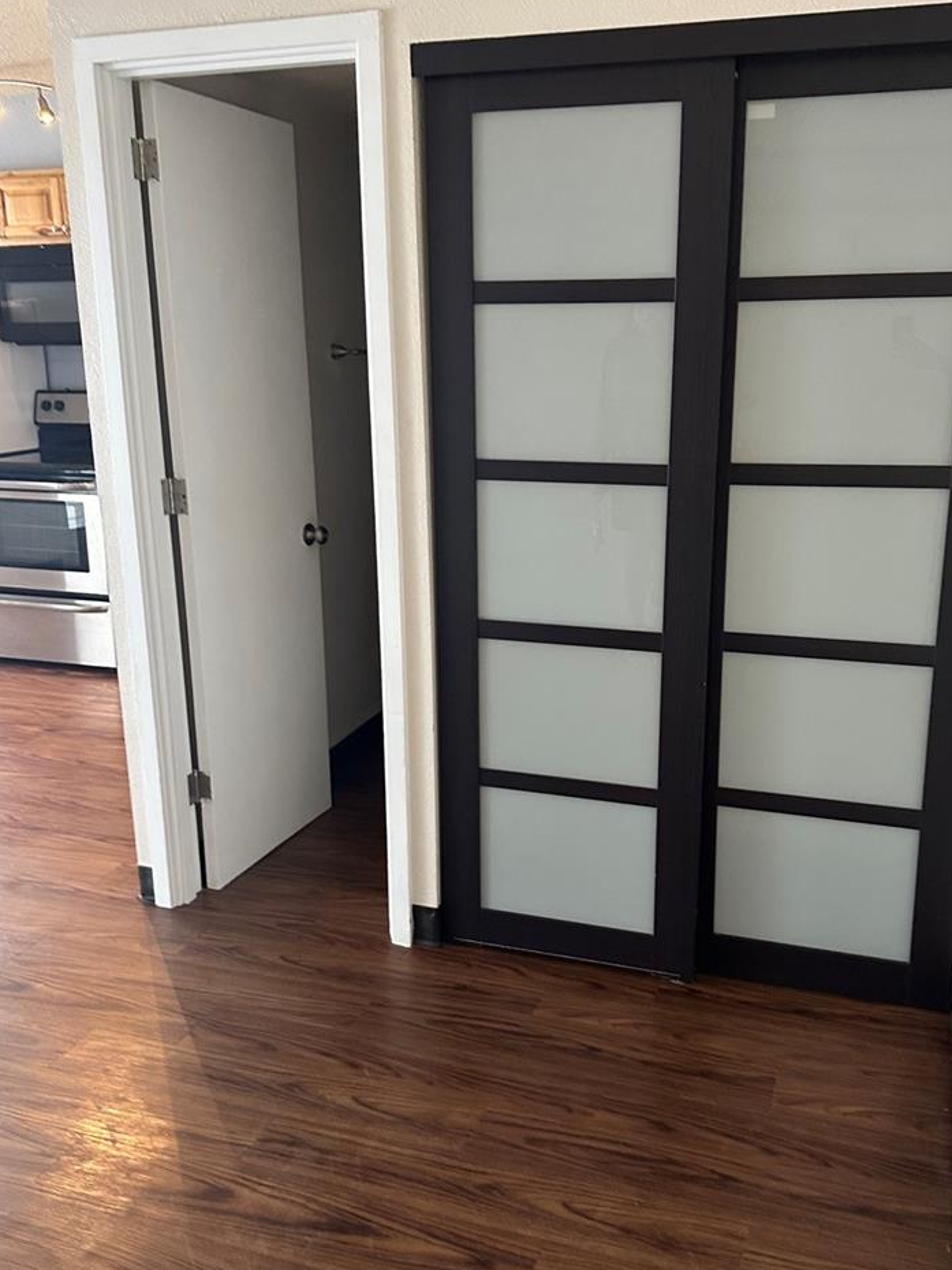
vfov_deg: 58.3
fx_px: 1136
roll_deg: -2.2
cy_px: 659
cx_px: 546
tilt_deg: -11.0
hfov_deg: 45.3
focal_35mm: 31
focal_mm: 6.86
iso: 320
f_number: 1.78
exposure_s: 1/60
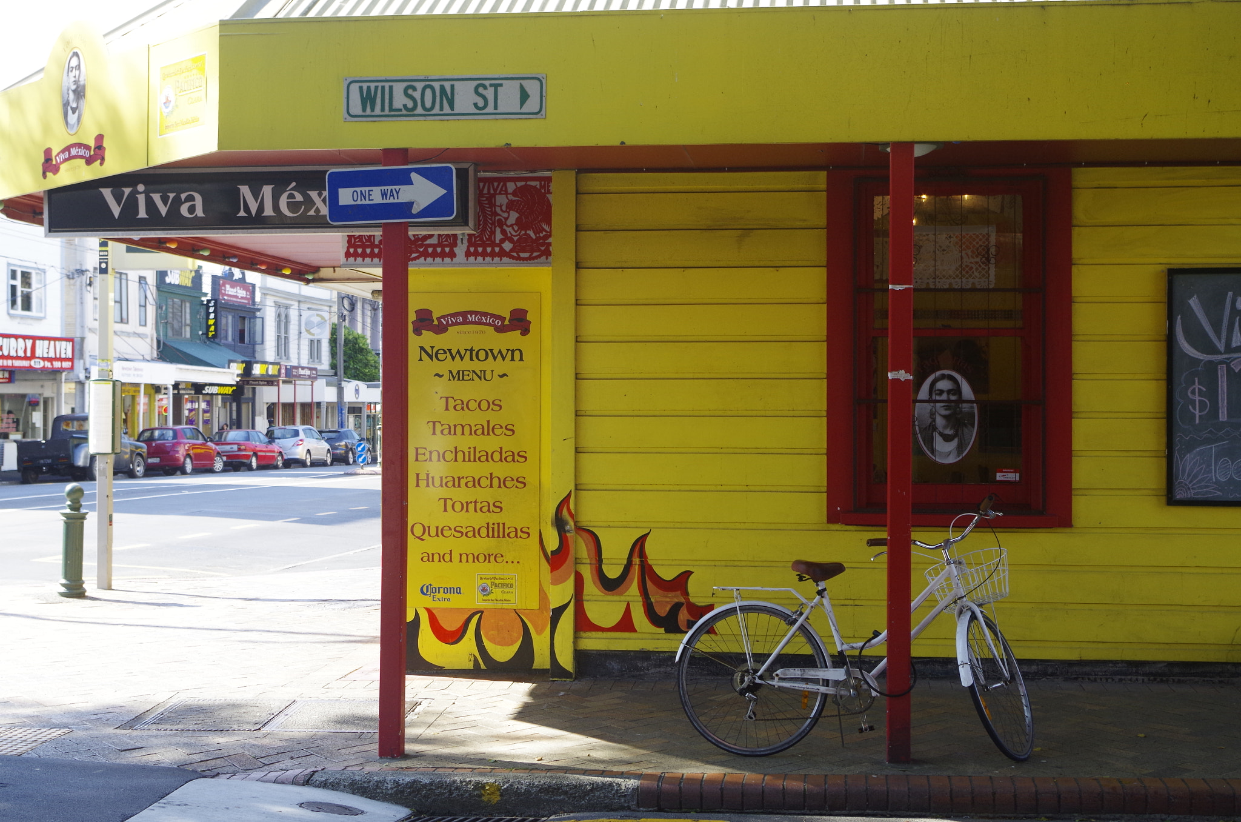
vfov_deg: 25.9
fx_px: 1789
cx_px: 620
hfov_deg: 38.3
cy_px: 411
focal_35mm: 52
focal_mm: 35
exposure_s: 1/60
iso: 400
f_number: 7.1
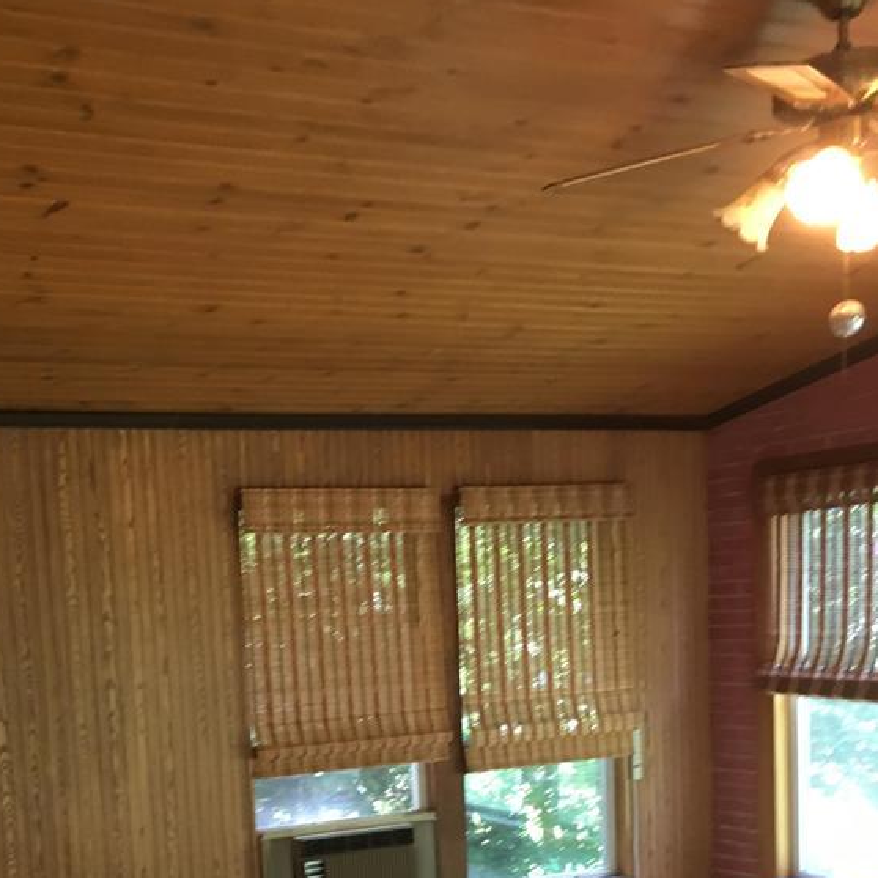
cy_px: 740
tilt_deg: -2.7
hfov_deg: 35.8
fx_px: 1349
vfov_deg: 34.6
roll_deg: +1.3
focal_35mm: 47
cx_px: 305
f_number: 2.2
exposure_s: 1/15
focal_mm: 4.15
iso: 50
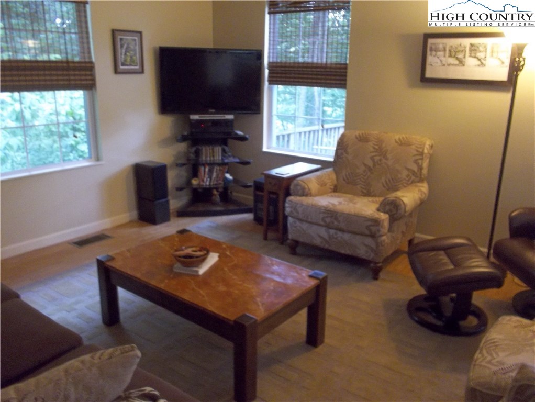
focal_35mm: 29
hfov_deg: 61.6
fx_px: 449
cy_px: 201
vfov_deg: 48.3
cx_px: 268
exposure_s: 1/8
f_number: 3.3
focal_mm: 4.1
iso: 238
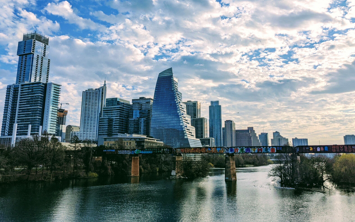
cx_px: 178
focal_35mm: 29
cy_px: 89
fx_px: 281
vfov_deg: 42.9
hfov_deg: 64.6
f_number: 1.73
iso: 66
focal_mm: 4.38
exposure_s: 1/7812
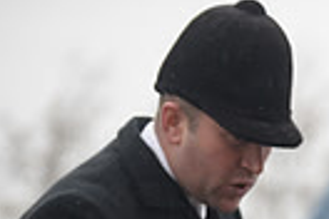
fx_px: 4103
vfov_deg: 3.0
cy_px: 448
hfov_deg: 4.5
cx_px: 623
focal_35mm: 449
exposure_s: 1/800
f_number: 2.8
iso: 1600
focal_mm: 102
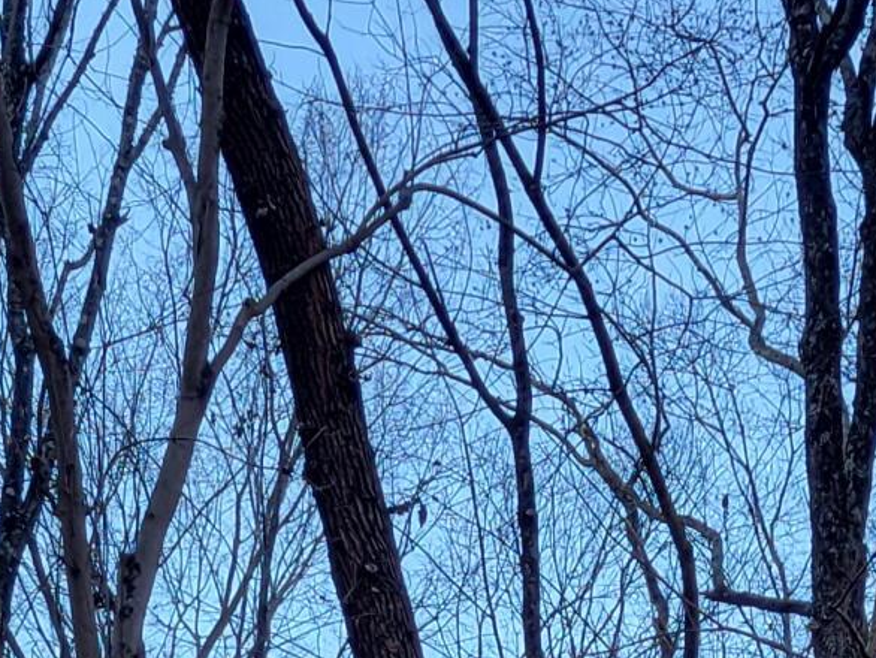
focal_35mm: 133
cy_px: 1649
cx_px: 450
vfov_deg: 9.7
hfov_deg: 14.8
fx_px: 3367
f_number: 1.8
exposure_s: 1/120
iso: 40
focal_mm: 5.4
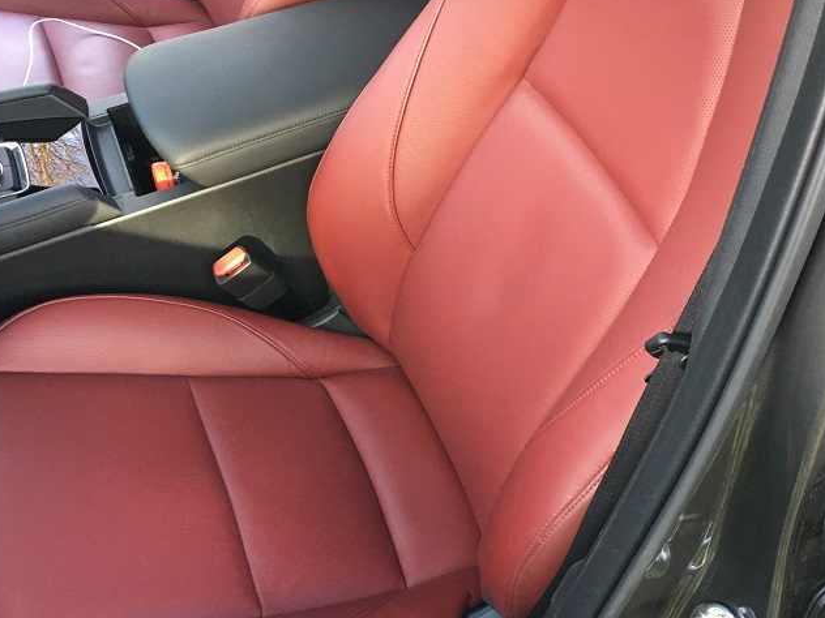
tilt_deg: -45.6
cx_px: 420
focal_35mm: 47
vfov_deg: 30.9
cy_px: 326
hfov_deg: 40.4
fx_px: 1120
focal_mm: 4.15
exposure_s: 1/33
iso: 50
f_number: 2.2
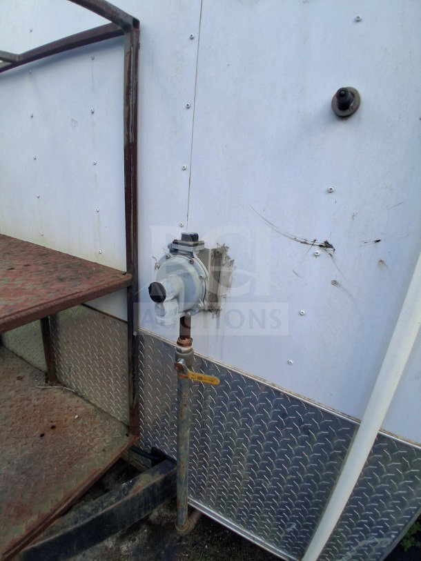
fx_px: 276
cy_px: 280
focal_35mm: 17
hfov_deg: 74.7
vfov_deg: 91.0
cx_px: 210
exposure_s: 1/184
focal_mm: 1.4
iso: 50
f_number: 2.2
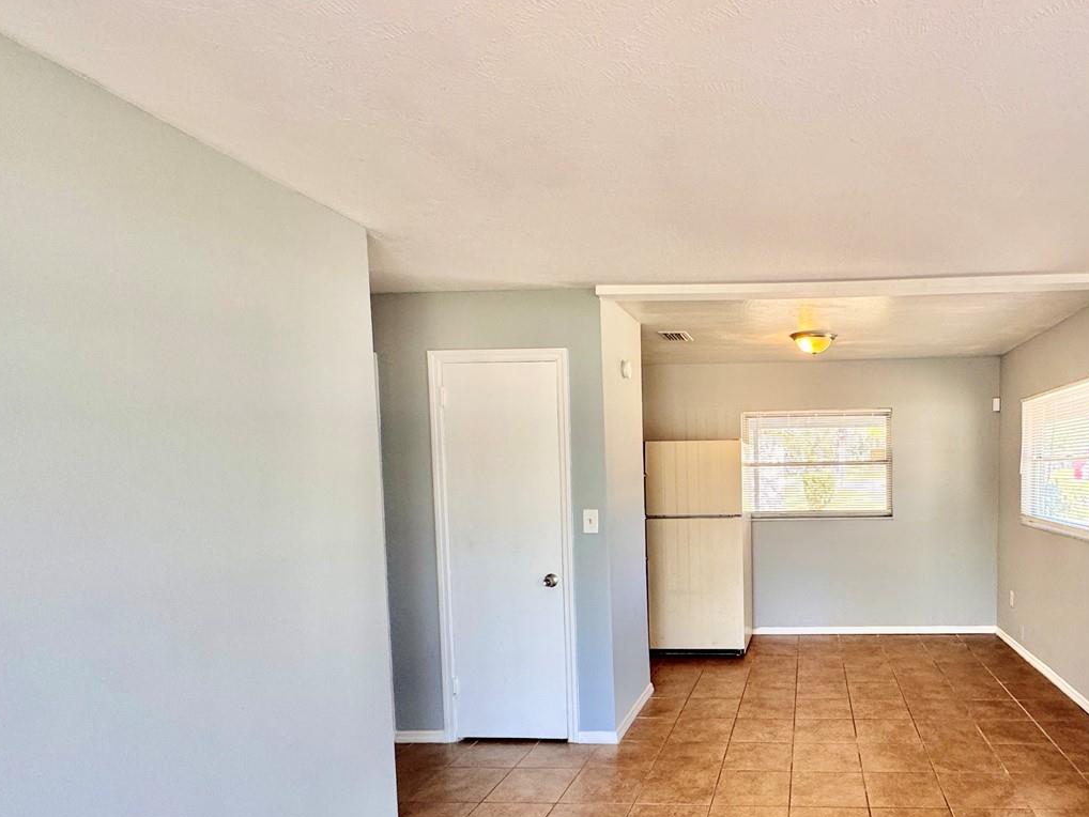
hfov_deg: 72.5
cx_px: 778
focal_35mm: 22
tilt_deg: -4.7
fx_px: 692
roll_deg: +0.4
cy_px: 513
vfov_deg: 60.3
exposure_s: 1/120
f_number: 2.2
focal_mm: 2.22
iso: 160
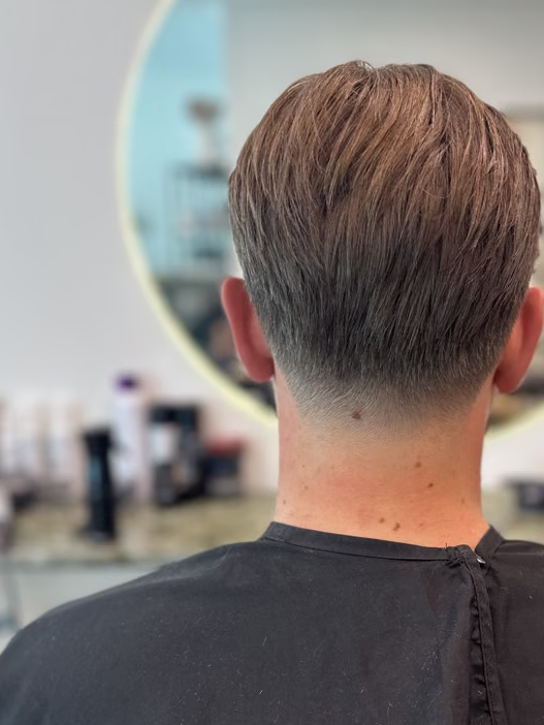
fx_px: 859
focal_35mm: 41
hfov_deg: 34.8
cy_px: 438
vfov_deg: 45.5
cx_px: 371
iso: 80
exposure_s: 1/100
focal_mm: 6.86
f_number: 1.78
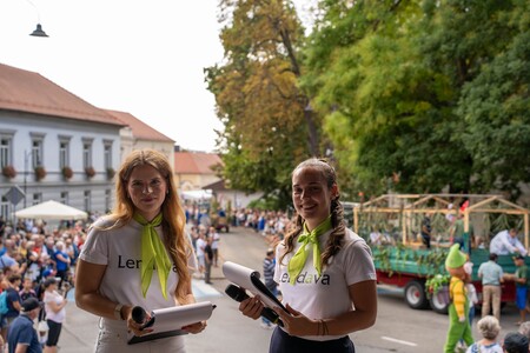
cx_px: 265
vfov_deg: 27.0
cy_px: 176
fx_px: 736
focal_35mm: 50
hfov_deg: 39.6
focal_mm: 50
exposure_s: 1/125
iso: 100
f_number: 4
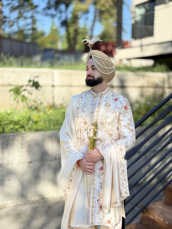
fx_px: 318
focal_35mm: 48
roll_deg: -1.0
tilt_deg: -5.2
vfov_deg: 39.7
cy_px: 114
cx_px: 86
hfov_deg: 30.3
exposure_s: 1/2033
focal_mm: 6.76
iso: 64
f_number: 1.78
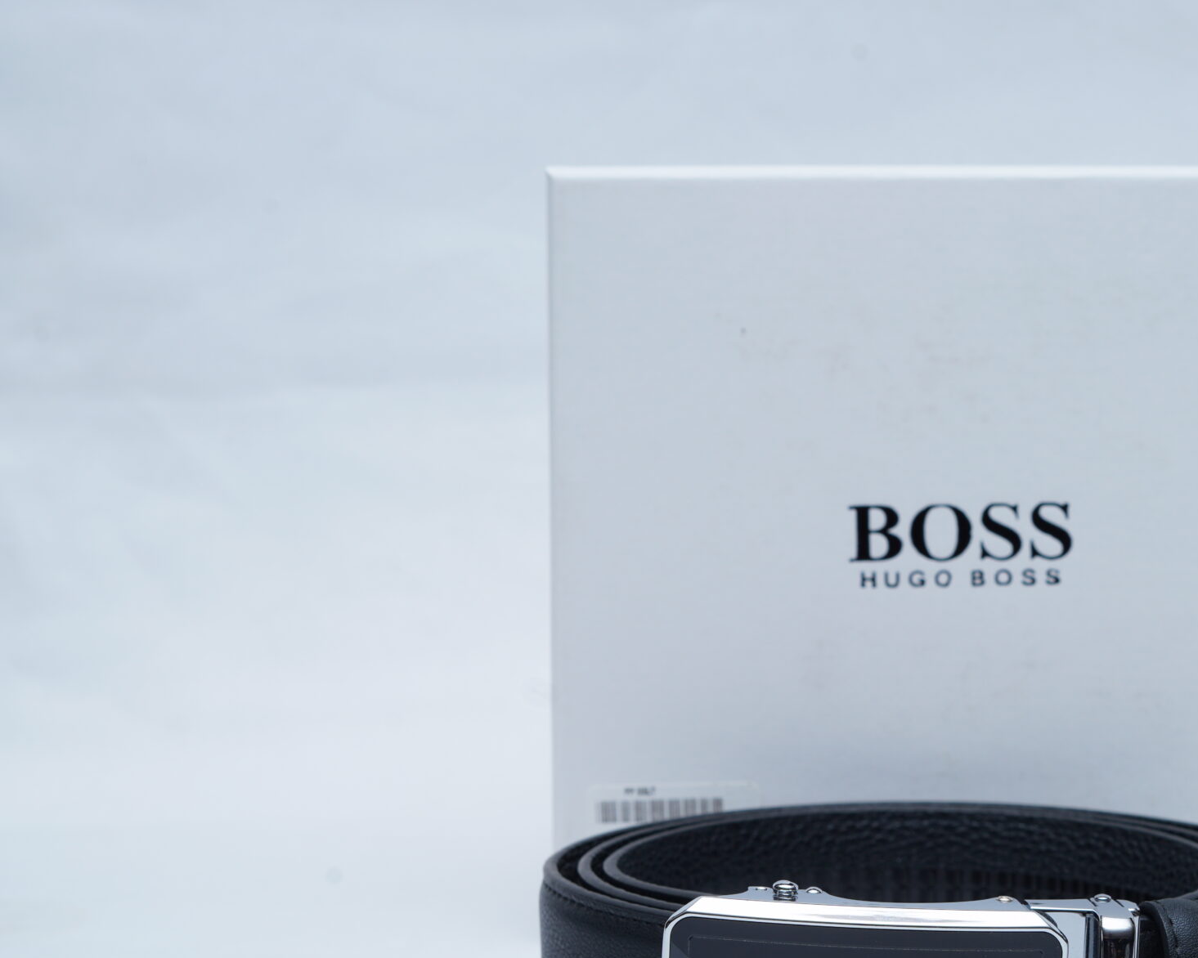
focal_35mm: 82
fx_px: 2907
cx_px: 942
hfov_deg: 23.0
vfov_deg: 18.7
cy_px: 658
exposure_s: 1/160
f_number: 9
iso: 160
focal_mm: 50
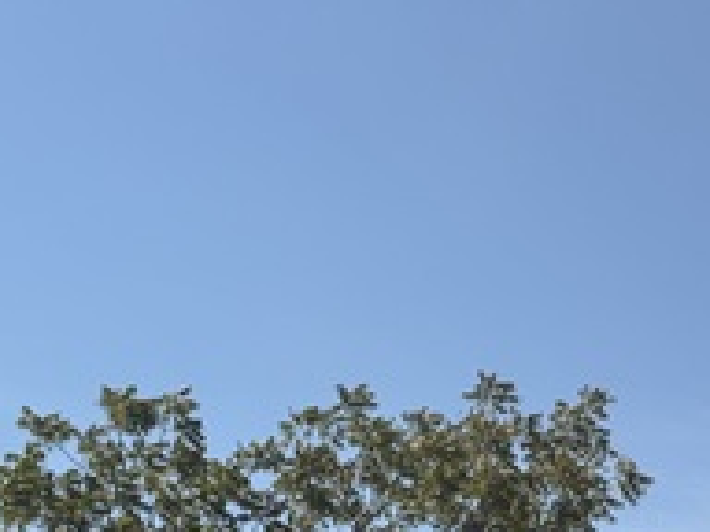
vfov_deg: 16.3
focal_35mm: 80
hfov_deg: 24.3
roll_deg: -1.5
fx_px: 1641
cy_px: 872
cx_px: 459
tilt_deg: +2.5
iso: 80
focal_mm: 6.76
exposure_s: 1/6711
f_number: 1.78
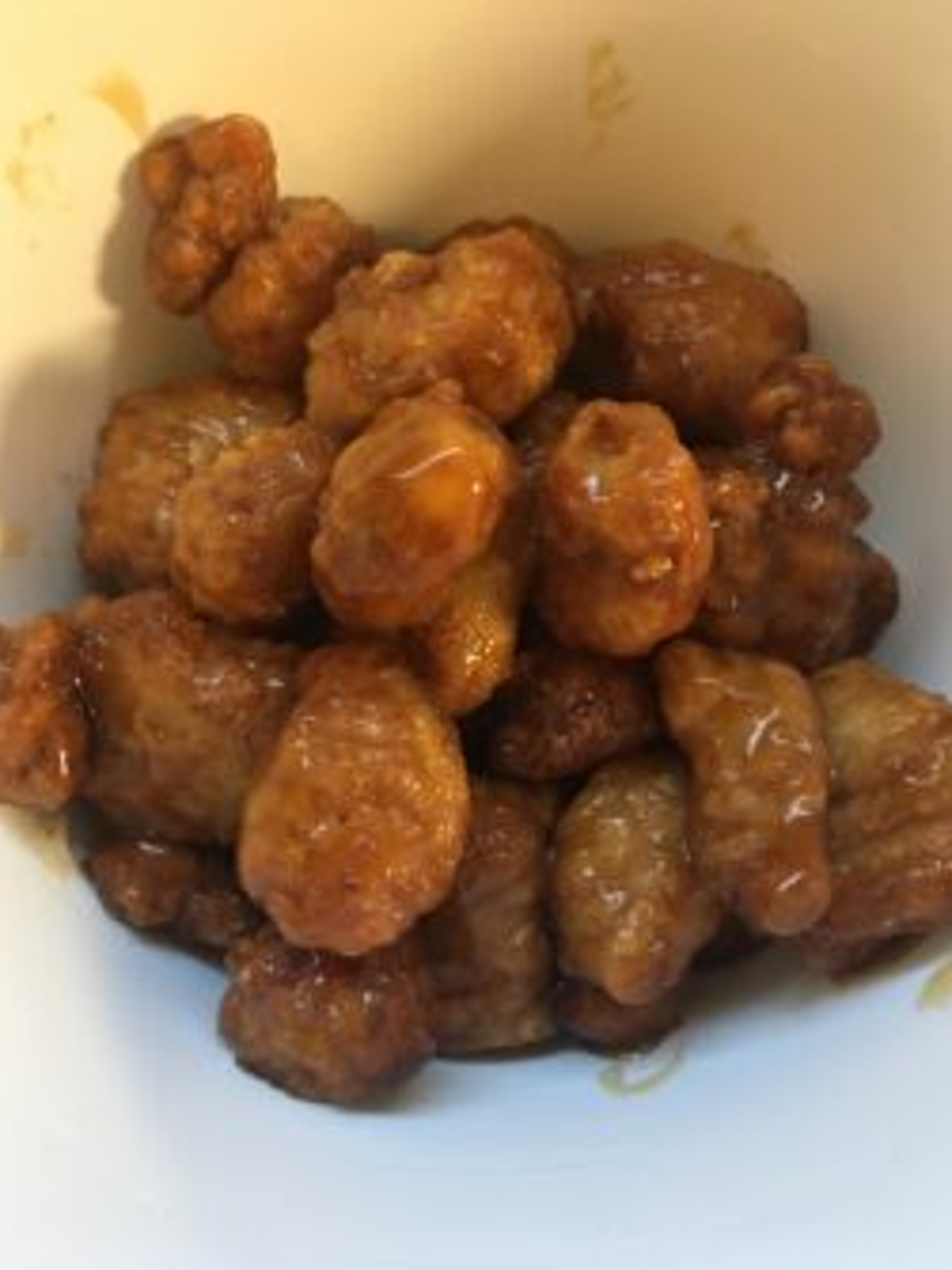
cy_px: 639
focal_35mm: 30
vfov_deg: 60.0
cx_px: 474
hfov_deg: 46.8
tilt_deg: -78.6
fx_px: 1101
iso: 200
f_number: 2.2
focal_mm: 4.15
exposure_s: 1/17
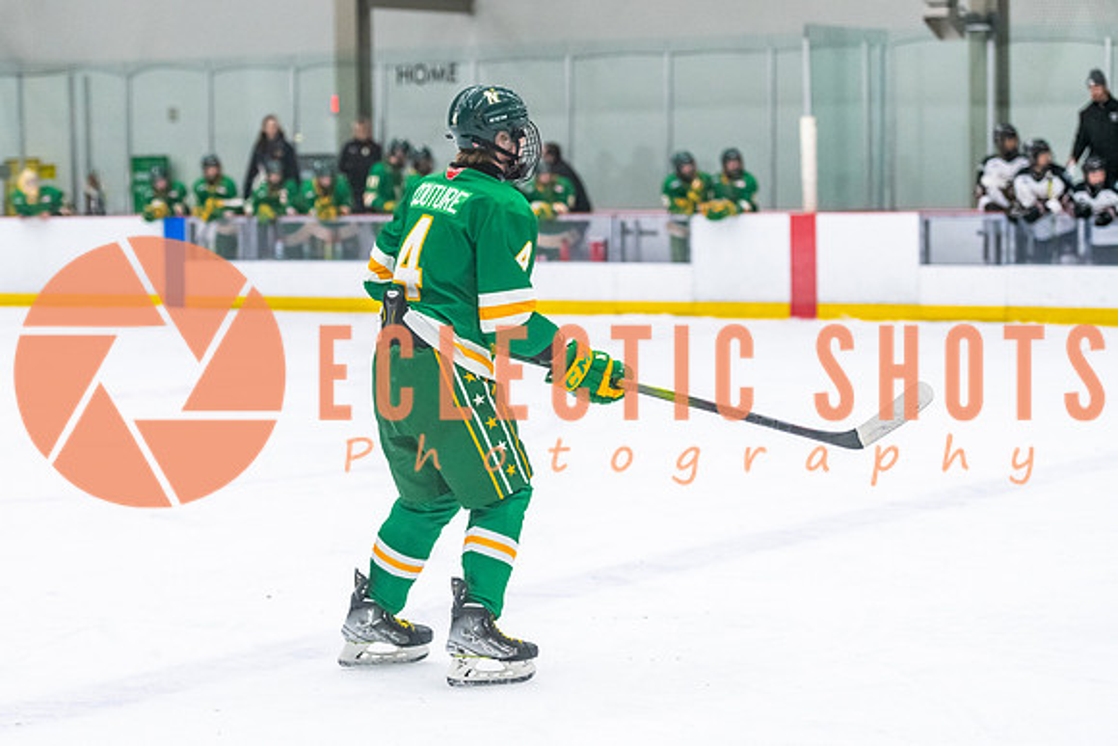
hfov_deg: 20.2
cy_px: 373
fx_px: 3136
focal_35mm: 101
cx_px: 491
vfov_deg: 13.6
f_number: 2.8
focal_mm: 90
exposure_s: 1/800
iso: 4000
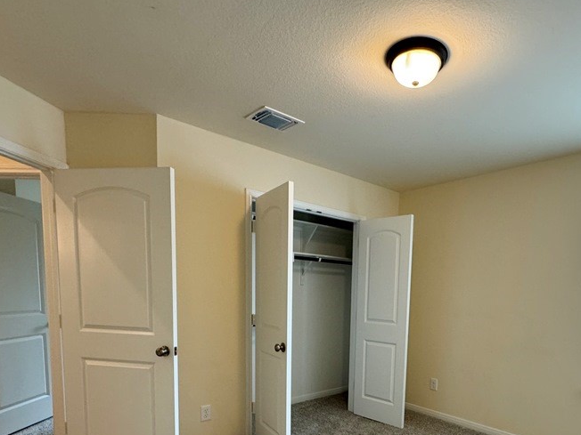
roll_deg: -1.9
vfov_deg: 57.5
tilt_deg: -6.0
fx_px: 369
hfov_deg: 75.3
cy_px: 334
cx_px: 356
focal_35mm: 22
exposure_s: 1/120
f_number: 2.2
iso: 320
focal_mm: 2.22
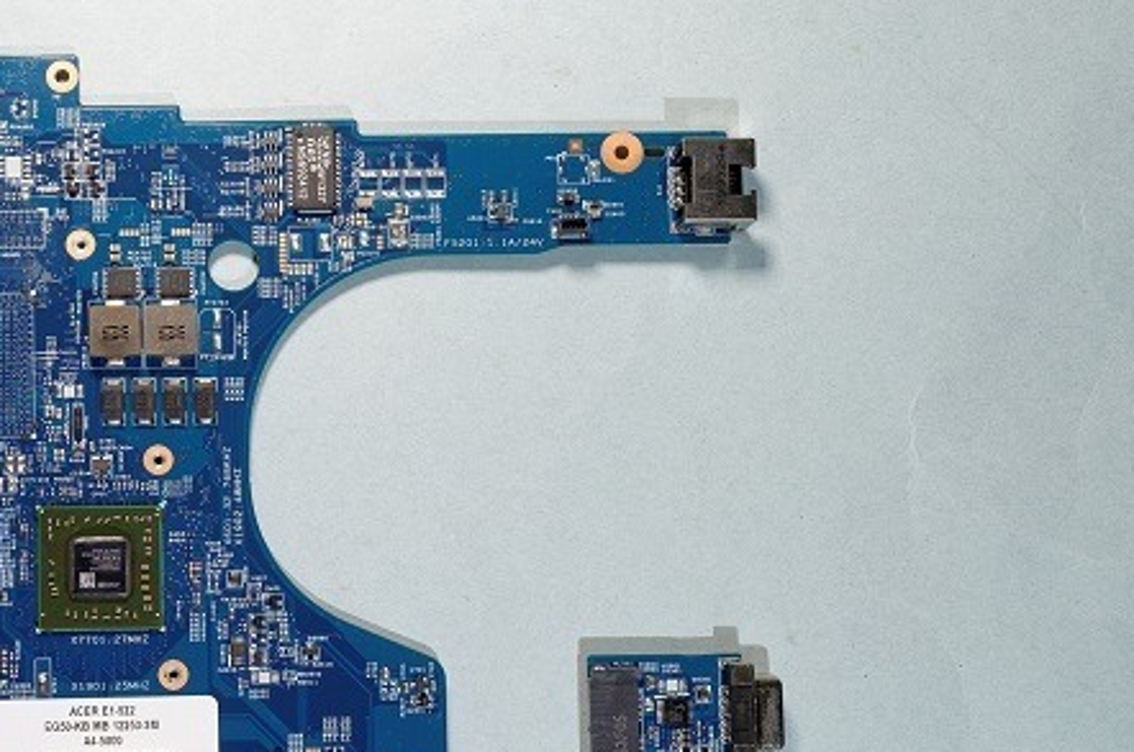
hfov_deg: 34.4
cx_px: 200
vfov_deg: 23.9
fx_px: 1761
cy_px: 560
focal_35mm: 56
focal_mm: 22
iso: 100
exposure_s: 1/5
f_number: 8
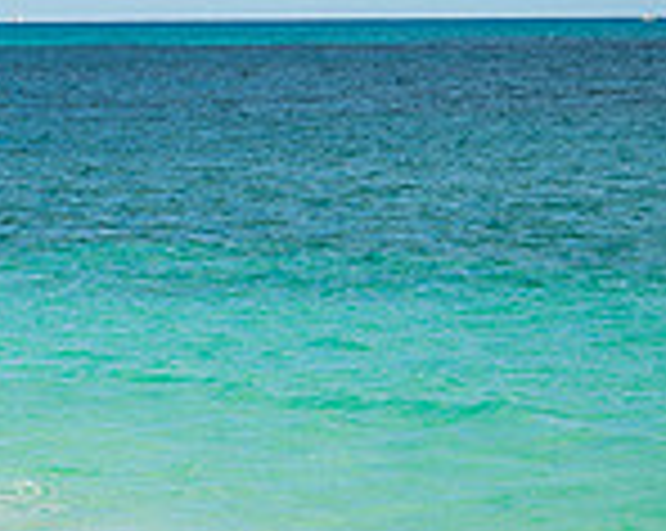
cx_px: -42
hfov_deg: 5.8
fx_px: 6594
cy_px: -226
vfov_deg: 4.6
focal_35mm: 335
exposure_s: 1/320
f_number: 6.3
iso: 64
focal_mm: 70
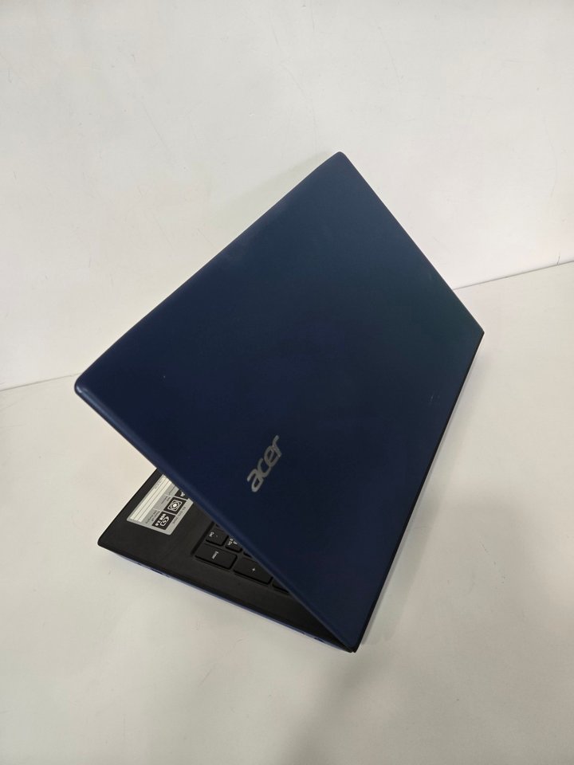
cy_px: 382
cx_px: 287
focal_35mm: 23
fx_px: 509
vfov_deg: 73.9
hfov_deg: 58.9
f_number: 1.8
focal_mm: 5.4
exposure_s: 1/120
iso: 320
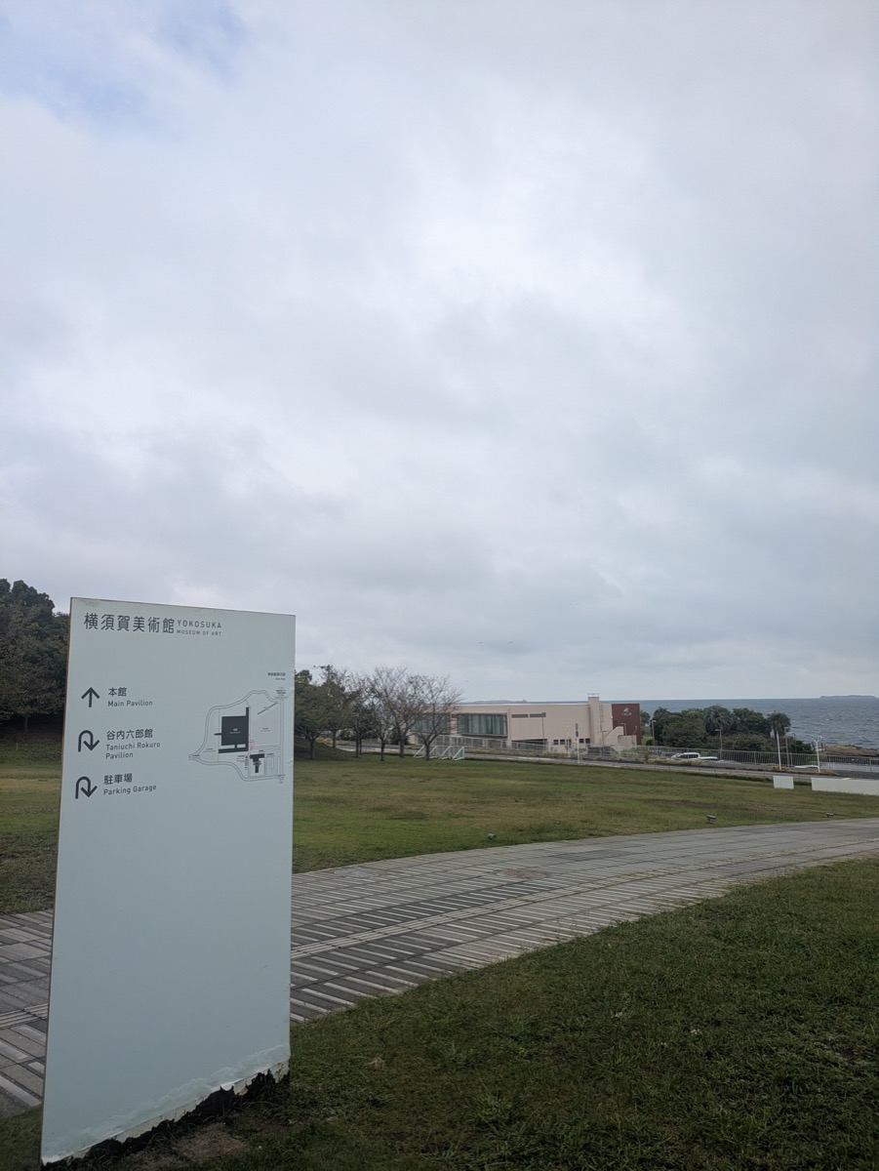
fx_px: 846
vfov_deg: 69.4
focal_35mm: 25
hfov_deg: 54.9
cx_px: 440
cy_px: 586
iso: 64
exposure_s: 1/2451
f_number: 1.89
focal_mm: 5.43
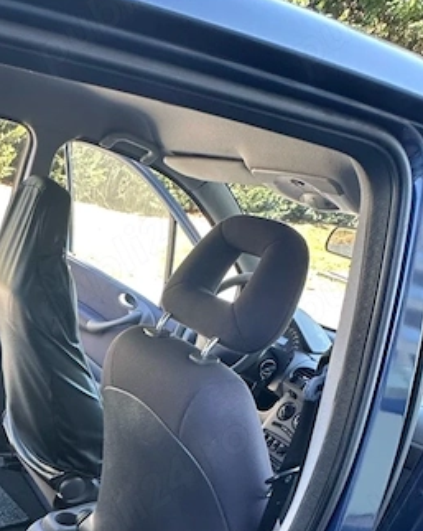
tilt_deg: -37.2
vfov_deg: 44.2
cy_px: 543
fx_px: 533
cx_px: -48
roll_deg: -12.2
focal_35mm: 34
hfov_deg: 36.3
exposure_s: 1/99
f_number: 2.2
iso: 125
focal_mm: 2.22
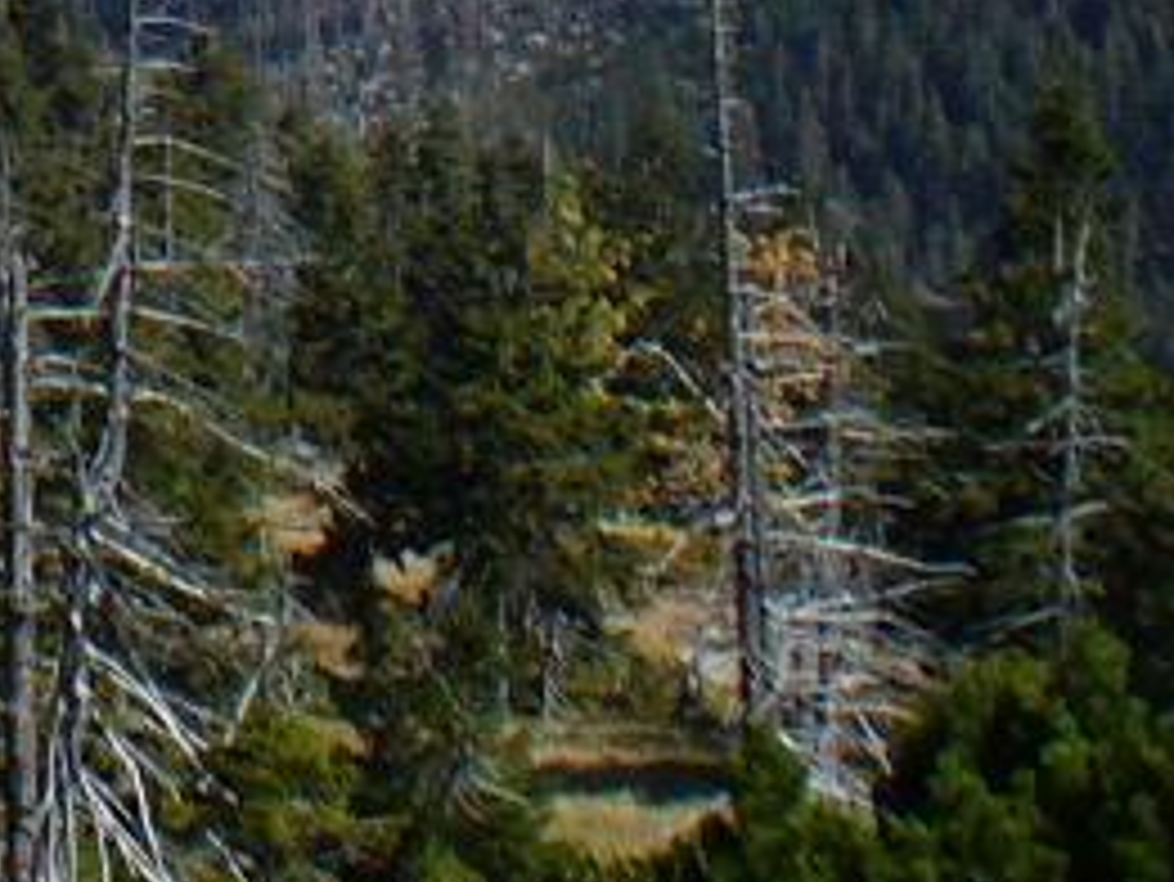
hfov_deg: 8.4
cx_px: -837
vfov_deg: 6.2
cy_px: -1282
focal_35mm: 227
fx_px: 7702
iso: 80
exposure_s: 1/400
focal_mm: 6.1
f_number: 5.6
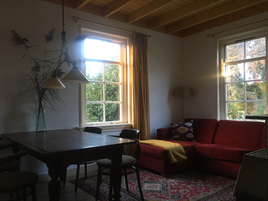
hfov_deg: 61.7
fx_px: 225
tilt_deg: +1.1
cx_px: 134
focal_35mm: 29
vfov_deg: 48.2
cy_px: 100
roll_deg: +0.2
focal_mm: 4.15
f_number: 2.2
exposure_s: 1/33
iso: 160
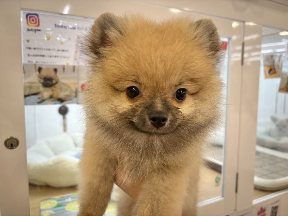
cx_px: 144
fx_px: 216
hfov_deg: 67.3
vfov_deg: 53.1
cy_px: 108
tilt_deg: -4.8
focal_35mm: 26
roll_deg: -0.6
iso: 80
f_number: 1.6
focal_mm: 5.96
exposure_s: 1/100
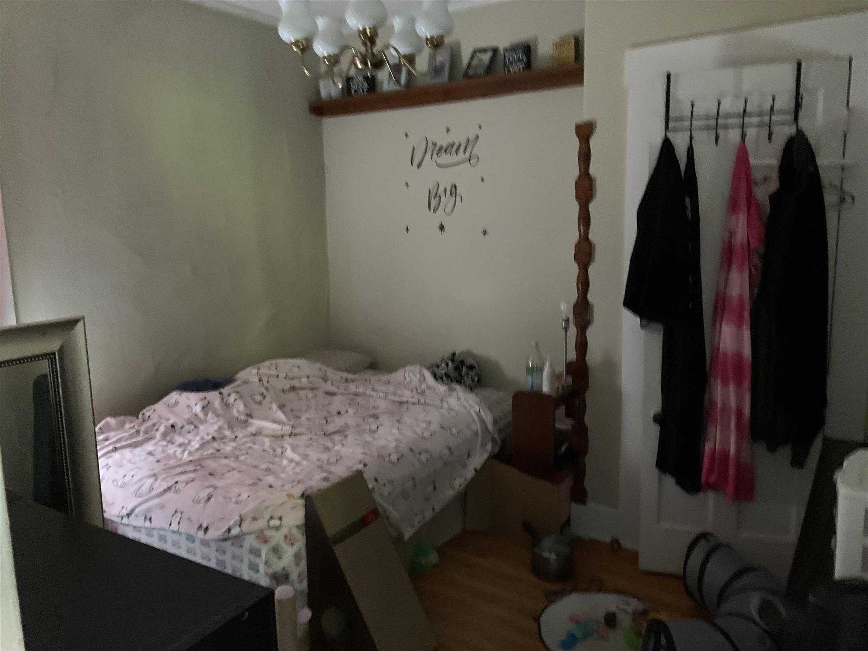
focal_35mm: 26
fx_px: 652
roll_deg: +1.7
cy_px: 326
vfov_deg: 53.1
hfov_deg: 67.3
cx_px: 434
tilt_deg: -6.5
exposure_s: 1/18
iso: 800
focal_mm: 4.25
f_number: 1.8
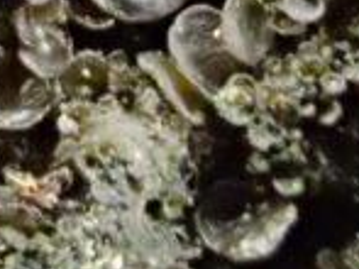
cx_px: 2
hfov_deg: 14.8
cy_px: -247
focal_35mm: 131
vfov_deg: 10.5
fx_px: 1357
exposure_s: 1/30
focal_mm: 5.5
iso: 1600
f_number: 3.2
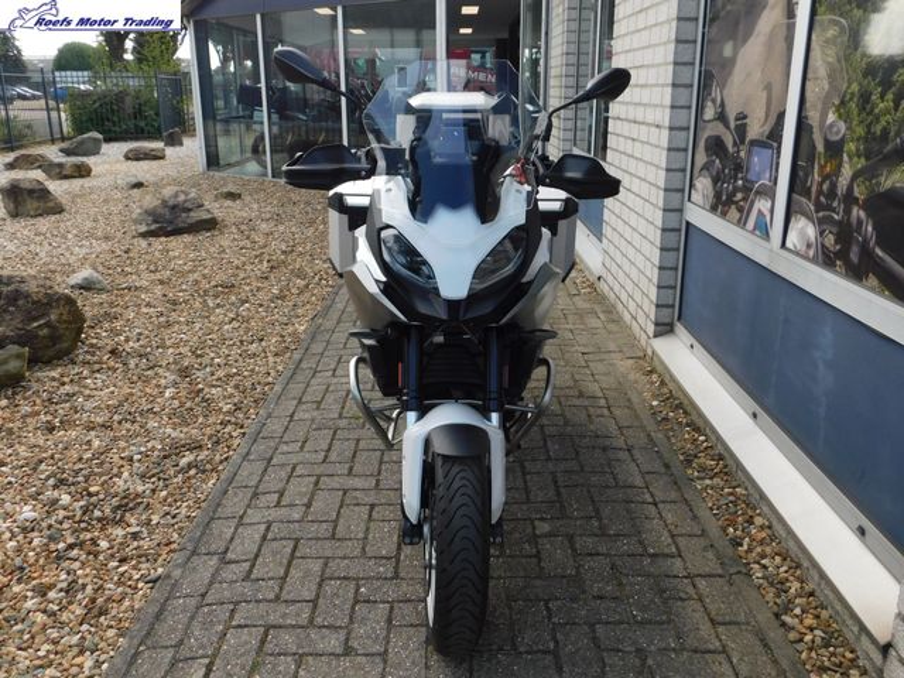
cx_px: 452
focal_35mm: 30
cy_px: 339
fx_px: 783
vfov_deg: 46.8
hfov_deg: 60.0
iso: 125
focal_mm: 5.3
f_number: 3.2
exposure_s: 1/400
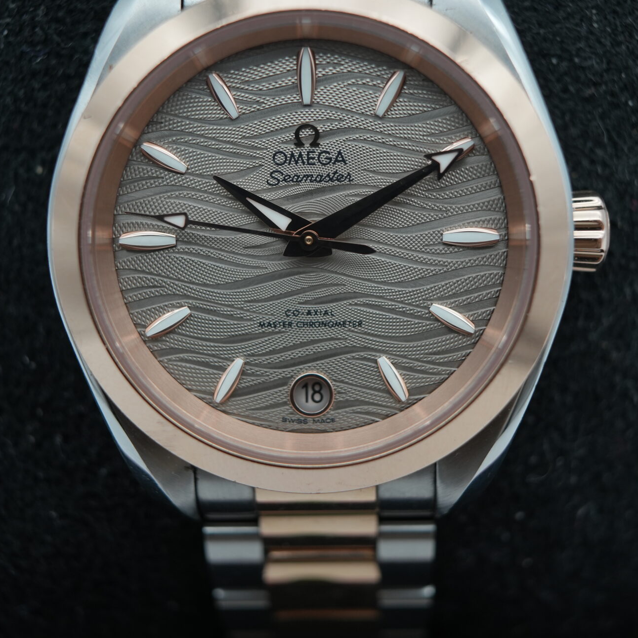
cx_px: 328
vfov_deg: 29.0
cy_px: 255
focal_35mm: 59
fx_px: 1230
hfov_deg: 29.1
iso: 400
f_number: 5
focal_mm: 35
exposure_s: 1/250
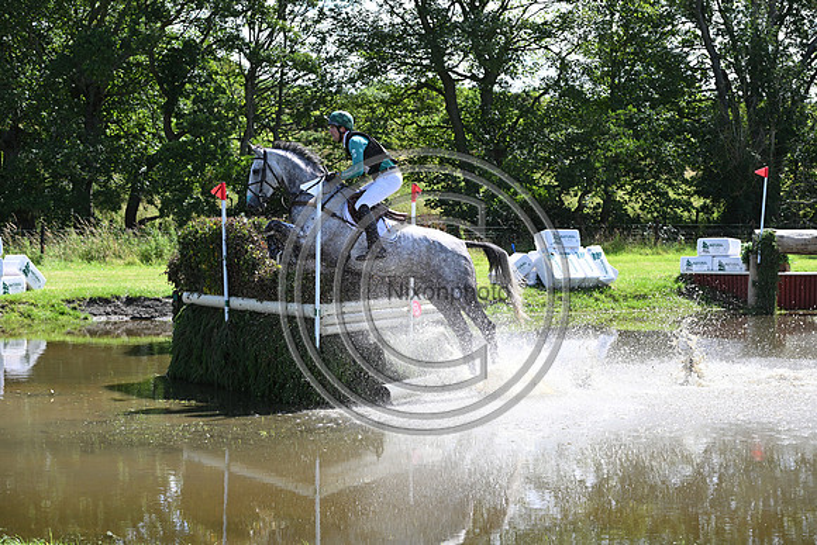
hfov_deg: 28.8
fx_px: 1589
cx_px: 408
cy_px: 272
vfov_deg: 19.5
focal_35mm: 70
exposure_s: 1/1250
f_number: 5.6
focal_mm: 70
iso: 560
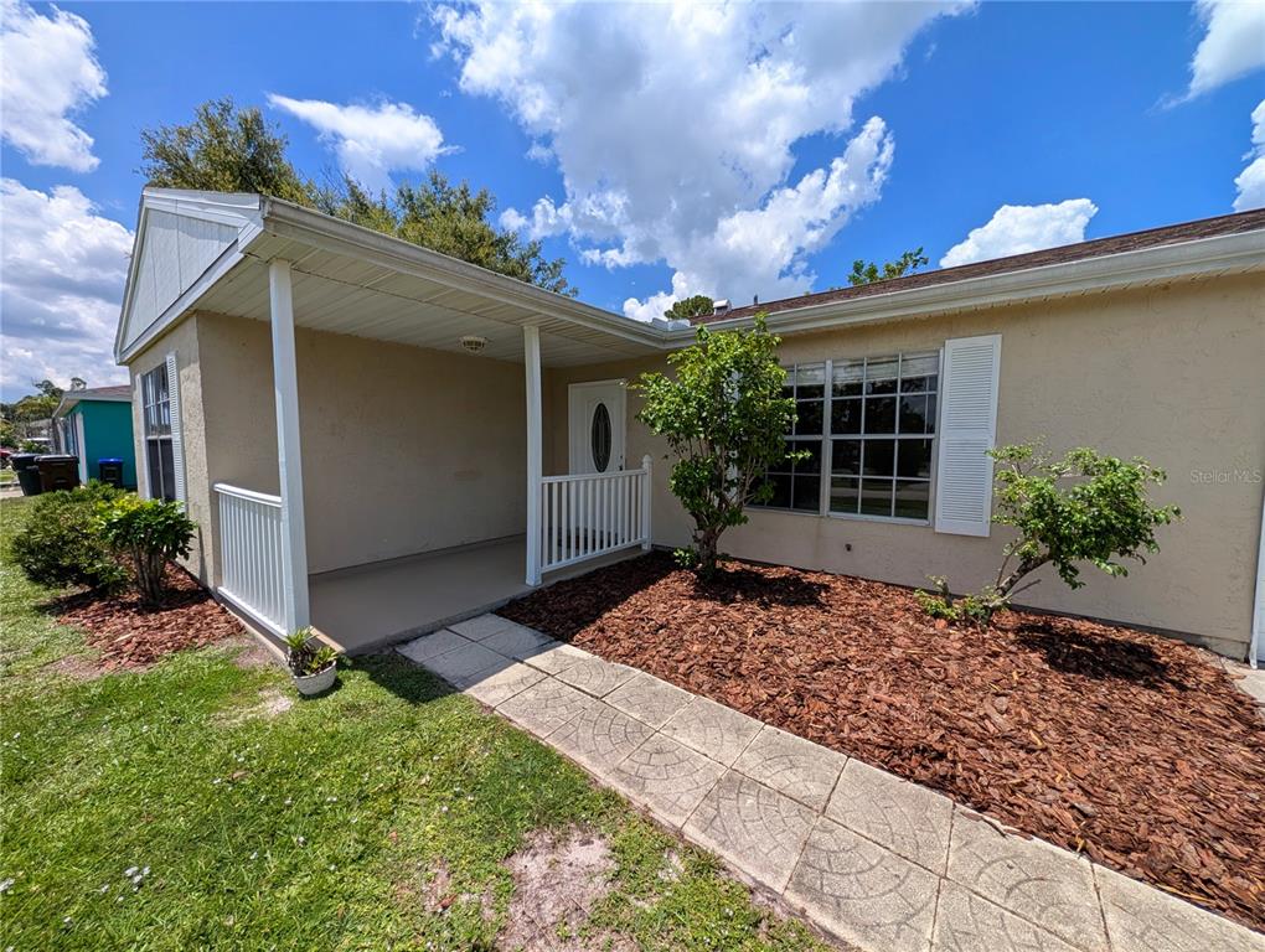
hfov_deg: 110.5
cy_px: 476
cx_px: 632
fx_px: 439
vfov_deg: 94.6
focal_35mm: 12
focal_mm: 2.02
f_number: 1.7
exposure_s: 1/4184
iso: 54
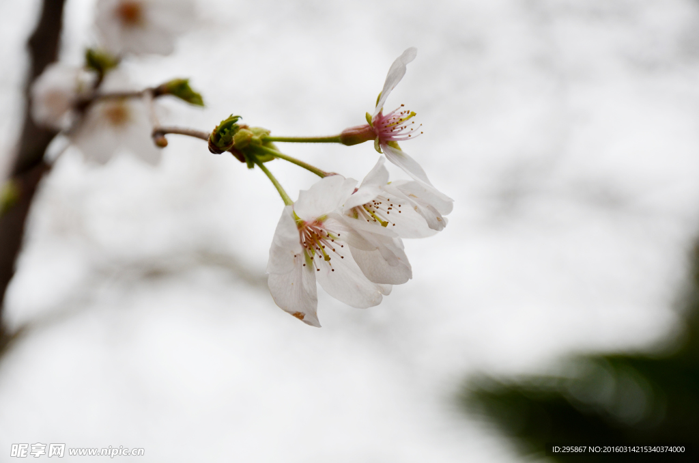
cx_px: 350
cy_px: 232
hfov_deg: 17.1
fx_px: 2325
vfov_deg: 11.4
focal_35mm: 120
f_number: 8
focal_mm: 80
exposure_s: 1/250
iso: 200
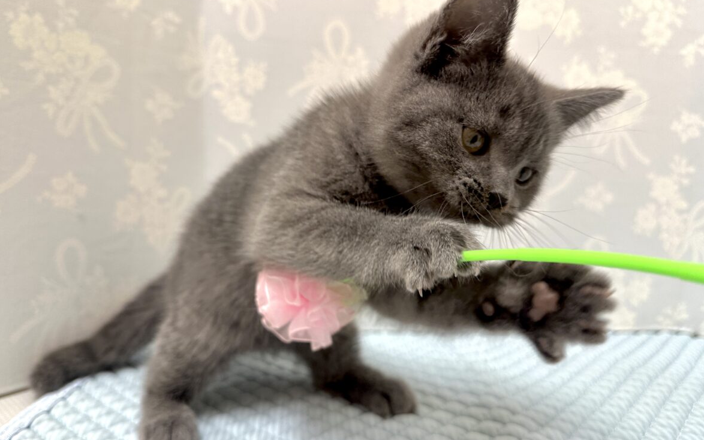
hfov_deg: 70.4
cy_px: 223
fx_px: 499
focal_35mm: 26
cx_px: 350
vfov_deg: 47.6
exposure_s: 1/121
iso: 100
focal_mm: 6.86
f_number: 1.78
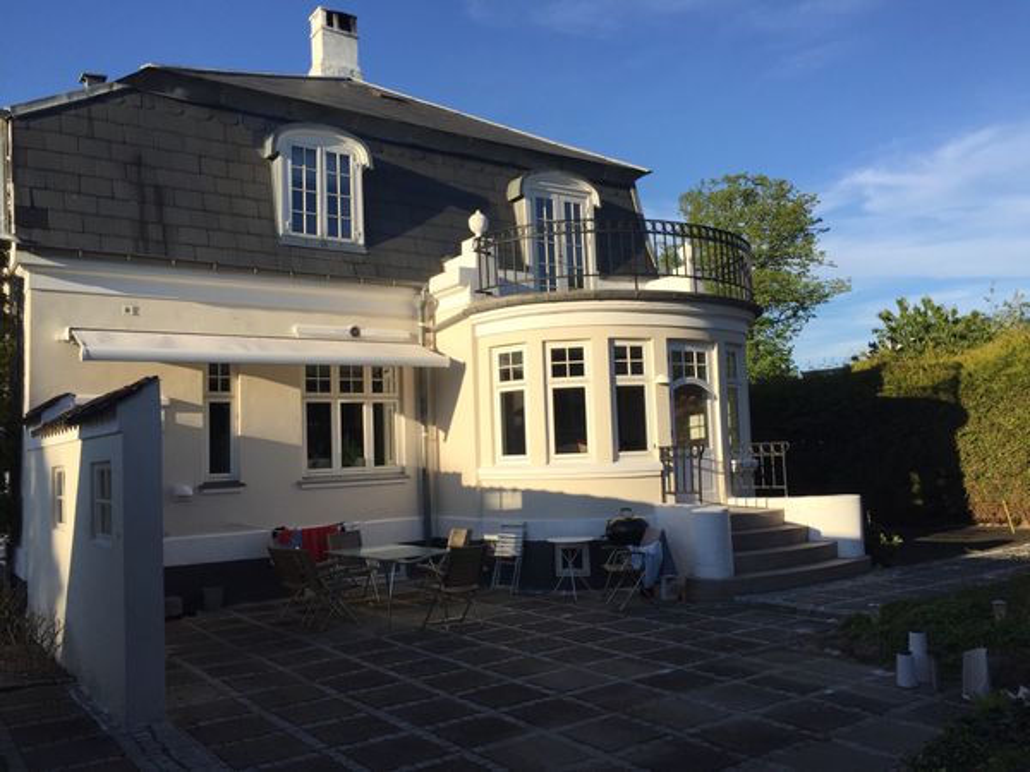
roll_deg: +3.1
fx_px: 863
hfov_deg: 61.7
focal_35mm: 29
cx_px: 515
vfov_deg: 48.2
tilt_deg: +3.8
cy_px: 386
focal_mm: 4.15
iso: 32
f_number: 2.2
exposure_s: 1/1799
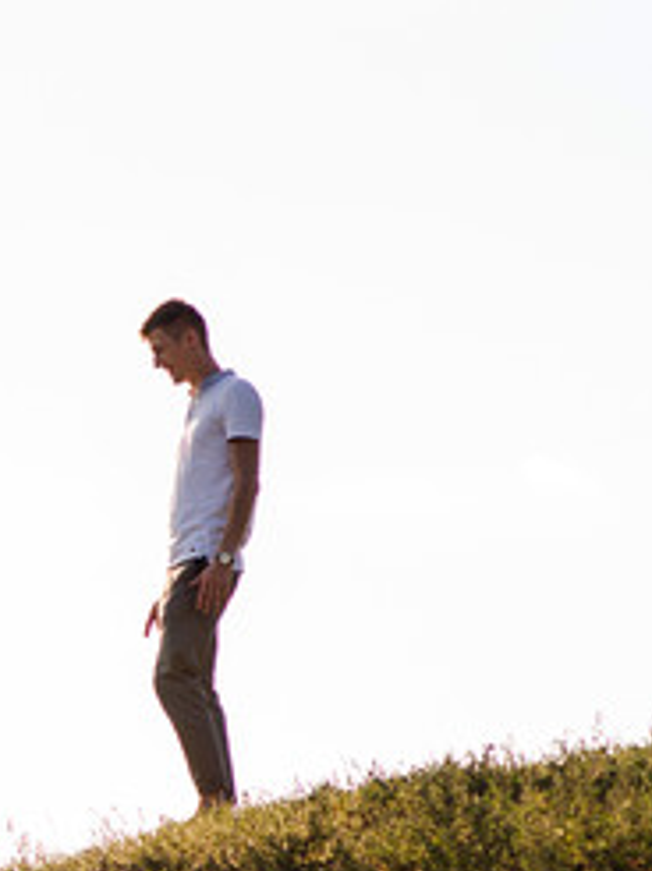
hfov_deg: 5.0
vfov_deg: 6.7
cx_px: -92
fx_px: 7400
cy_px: 595
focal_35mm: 294
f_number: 2.8
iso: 200
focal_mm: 85
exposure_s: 1/2500
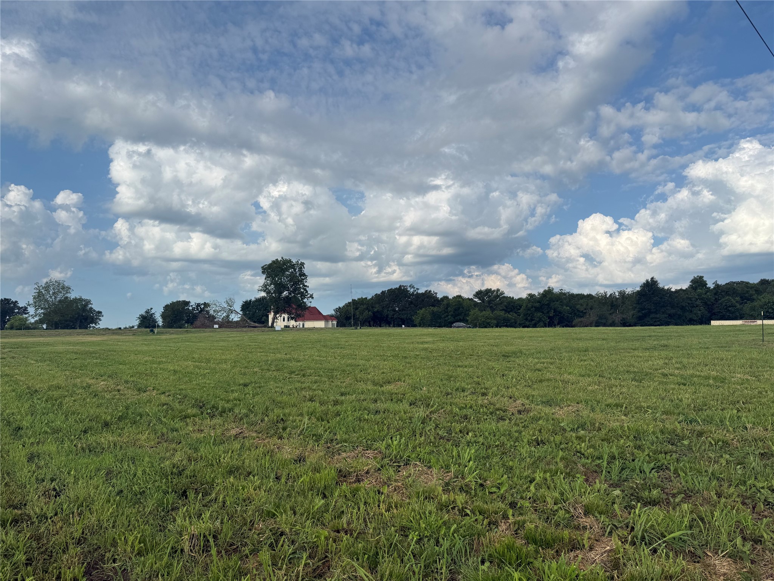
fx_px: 537
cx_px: 387
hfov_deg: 71.6
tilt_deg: +5.2
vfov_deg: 56.8
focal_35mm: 24
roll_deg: +1.6
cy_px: 290
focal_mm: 6.76
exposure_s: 1/6173
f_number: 1.78
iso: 80
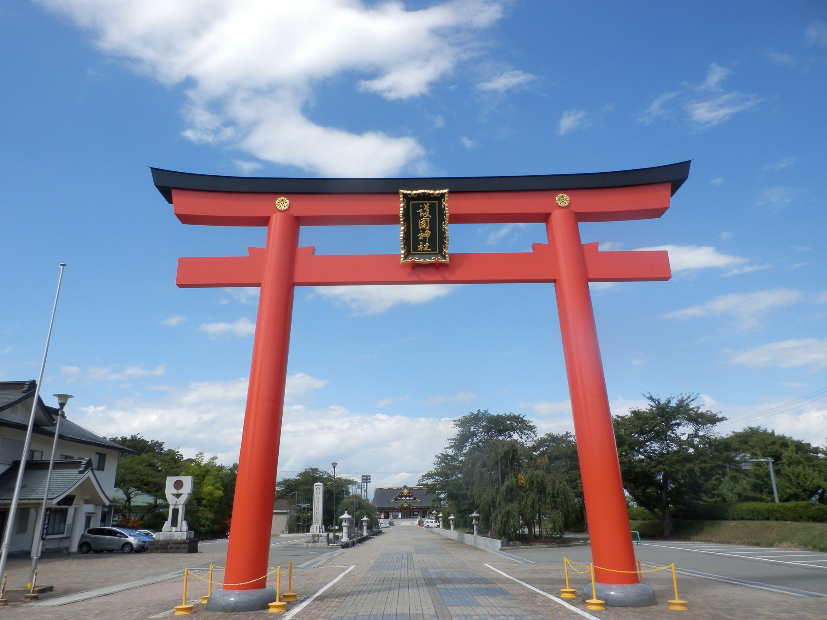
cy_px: 316
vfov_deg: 54.9
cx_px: 413
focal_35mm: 25
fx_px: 597
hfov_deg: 69.4
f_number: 7.9
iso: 100
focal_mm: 4.2
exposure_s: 1/200
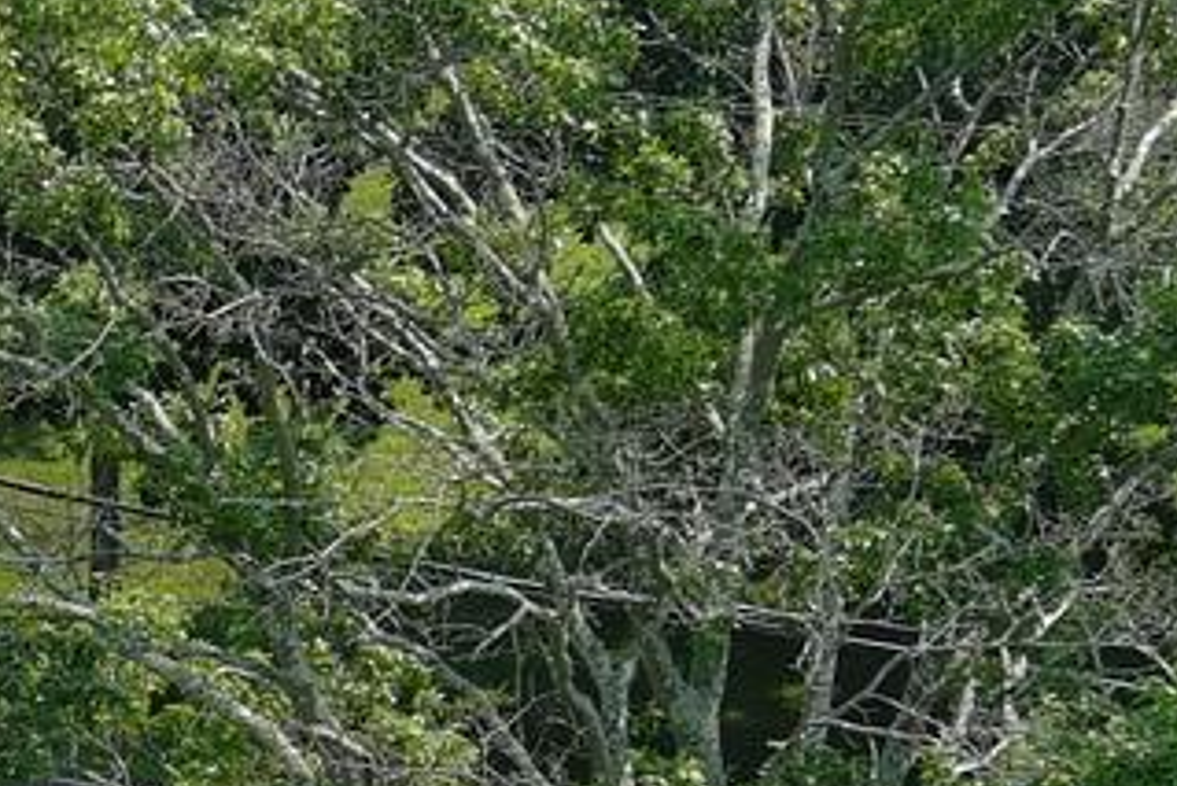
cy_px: 935
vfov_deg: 7.3
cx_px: -849
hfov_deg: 10.5
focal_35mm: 186
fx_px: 6084
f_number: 2.8
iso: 100
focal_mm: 10.57
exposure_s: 1/800
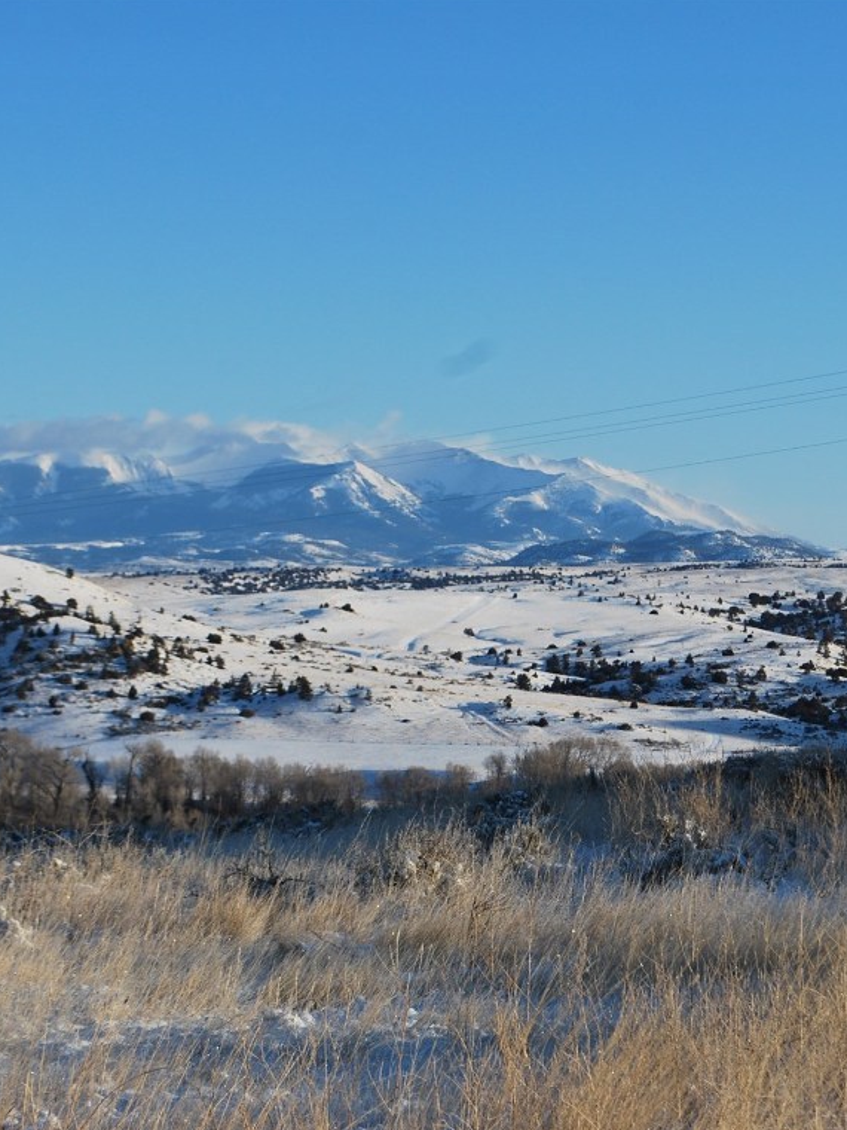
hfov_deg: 12.4
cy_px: 564
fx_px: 3906
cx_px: 440
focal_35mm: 120
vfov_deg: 16.5
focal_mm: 55
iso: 100
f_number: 8
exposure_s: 1/250
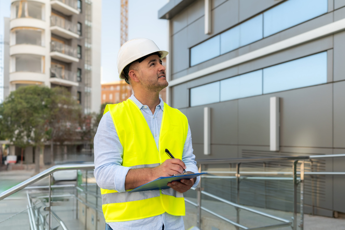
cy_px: 115
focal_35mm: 35
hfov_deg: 54.4
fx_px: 335
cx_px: 172
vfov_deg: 37.8
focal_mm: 35
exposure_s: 1/200
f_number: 3.2
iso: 200
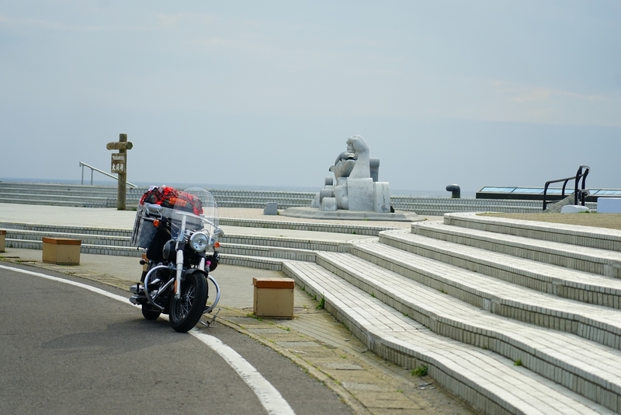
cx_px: 310
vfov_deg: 13.1
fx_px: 1812
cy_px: 208
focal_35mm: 105
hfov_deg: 19.4
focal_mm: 105
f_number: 4
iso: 500
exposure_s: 1/2000
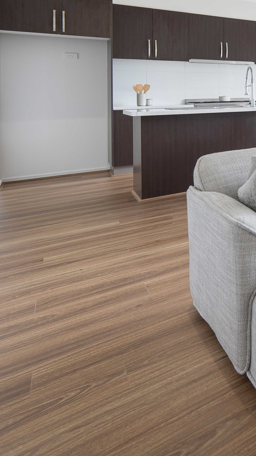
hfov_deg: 20.6
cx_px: 492
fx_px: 338
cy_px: 118
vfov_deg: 64.2
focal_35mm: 28
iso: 100
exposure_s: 1/13
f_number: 8
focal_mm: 12
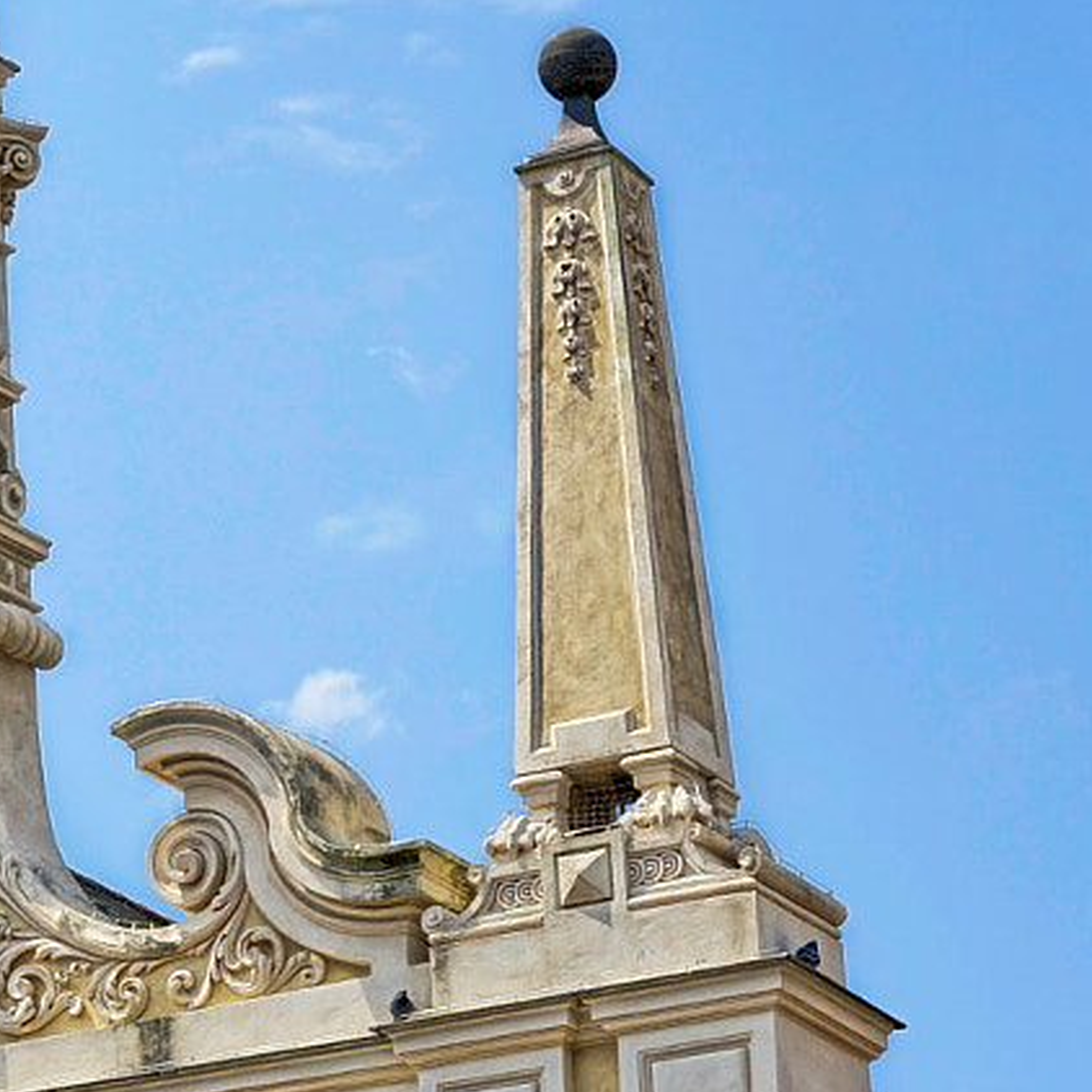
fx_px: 6317
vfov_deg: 9.9
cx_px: -228
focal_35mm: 177
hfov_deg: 9.7
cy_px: 298
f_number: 14
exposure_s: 1/160
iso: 100
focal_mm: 55
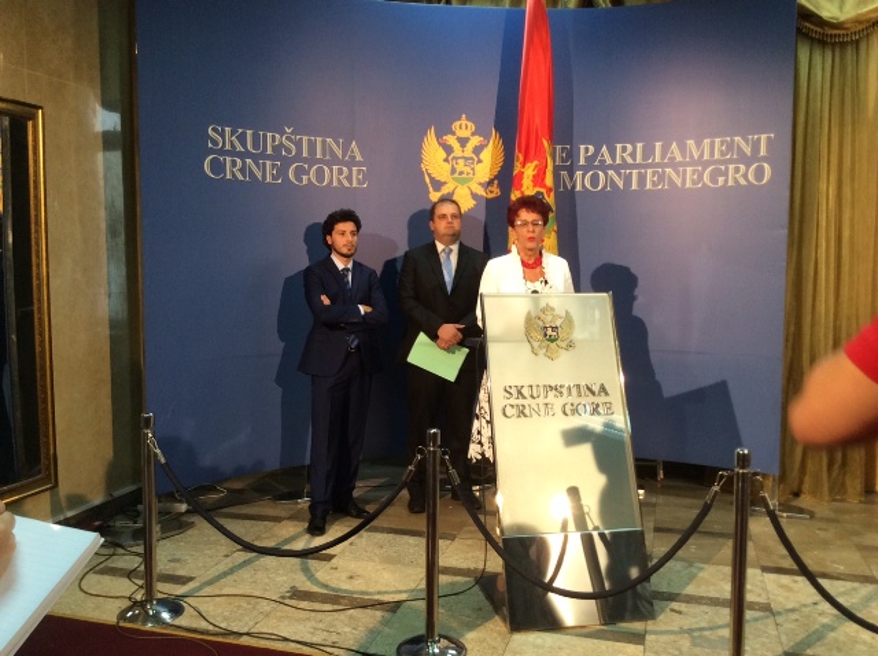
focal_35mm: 33
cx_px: 439
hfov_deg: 55.4
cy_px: 328
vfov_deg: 42.8
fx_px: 836
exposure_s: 1/24
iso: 80
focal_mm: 3.3
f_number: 2.4
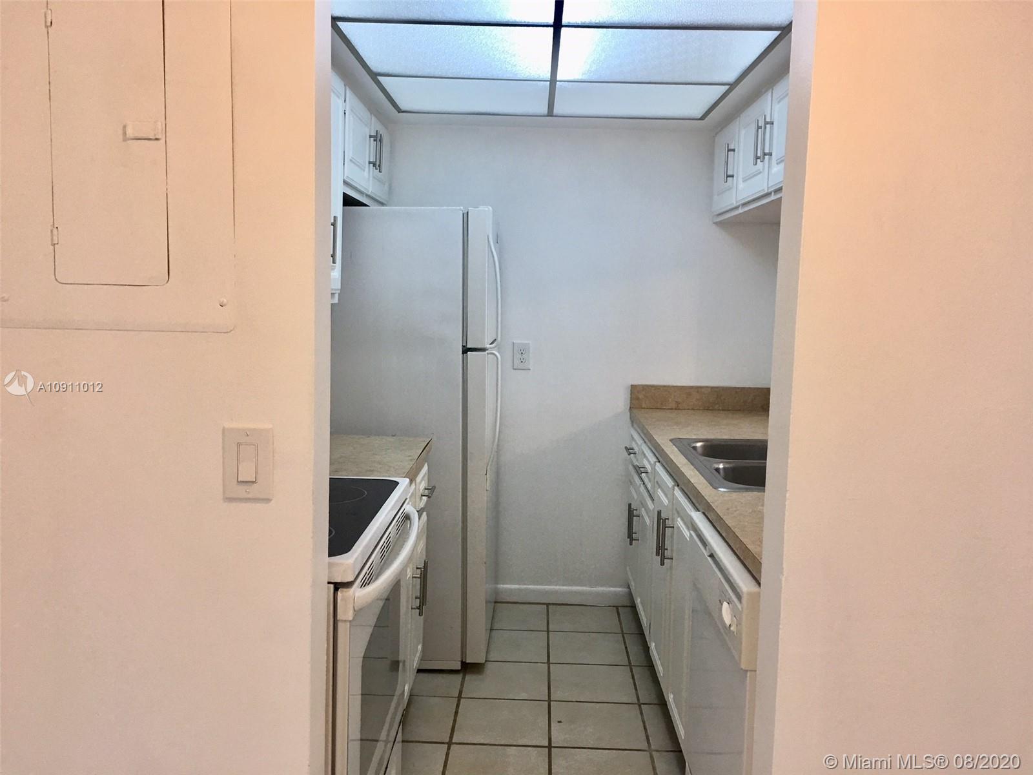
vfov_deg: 48.2
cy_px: 388
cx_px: 516
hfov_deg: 61.7
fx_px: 865
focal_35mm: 29
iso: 32
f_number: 2.2
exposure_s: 1/30
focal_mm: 4.15
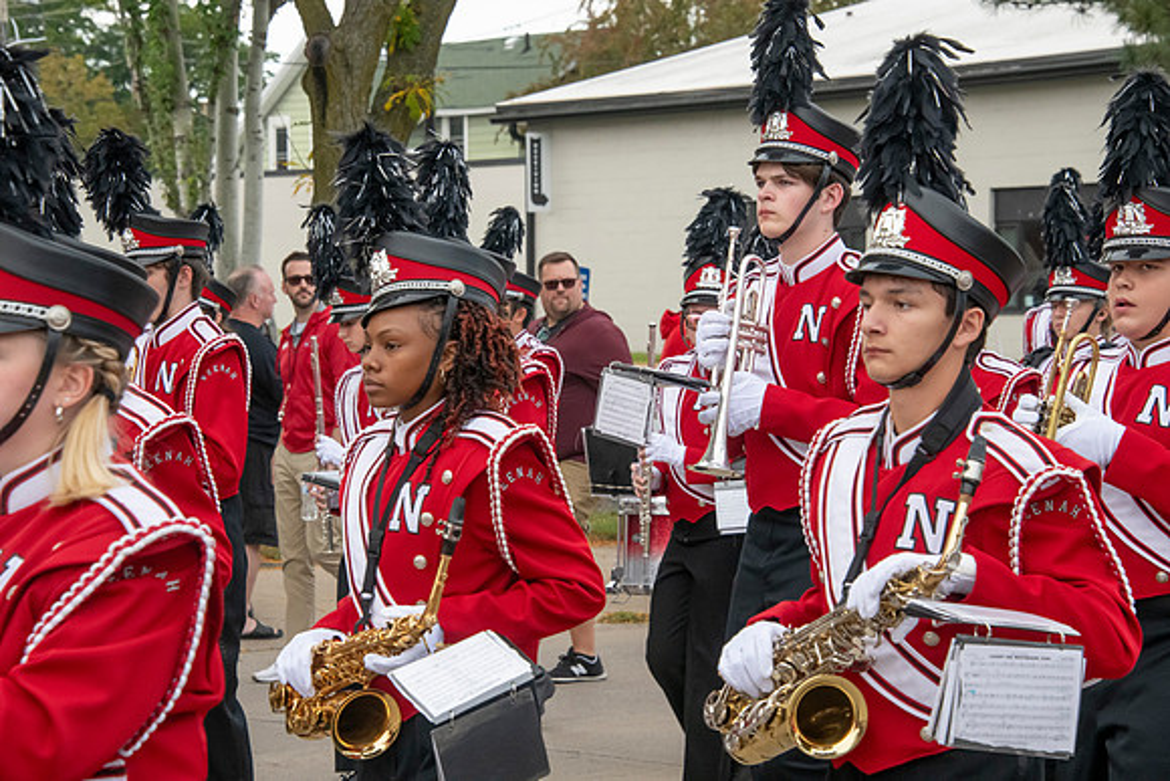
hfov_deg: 16.8
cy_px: 390
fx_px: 3966
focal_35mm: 122
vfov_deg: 11.2
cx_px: 585
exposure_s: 1/400
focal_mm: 122
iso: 3200
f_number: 11
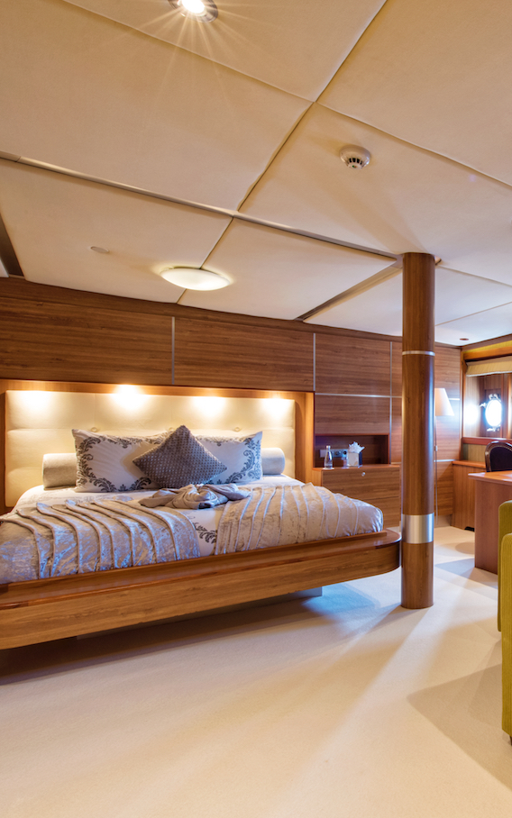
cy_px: 414
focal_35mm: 22
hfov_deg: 47.4
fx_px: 491
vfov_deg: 79.6
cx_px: 491
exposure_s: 2.5
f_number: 18
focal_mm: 14
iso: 200
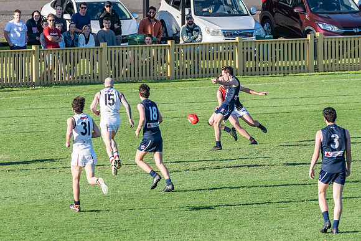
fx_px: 5640
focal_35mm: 562
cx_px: 198
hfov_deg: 3.7
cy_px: 141
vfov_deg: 2.4
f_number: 10
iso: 800
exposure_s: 1/1000
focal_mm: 300
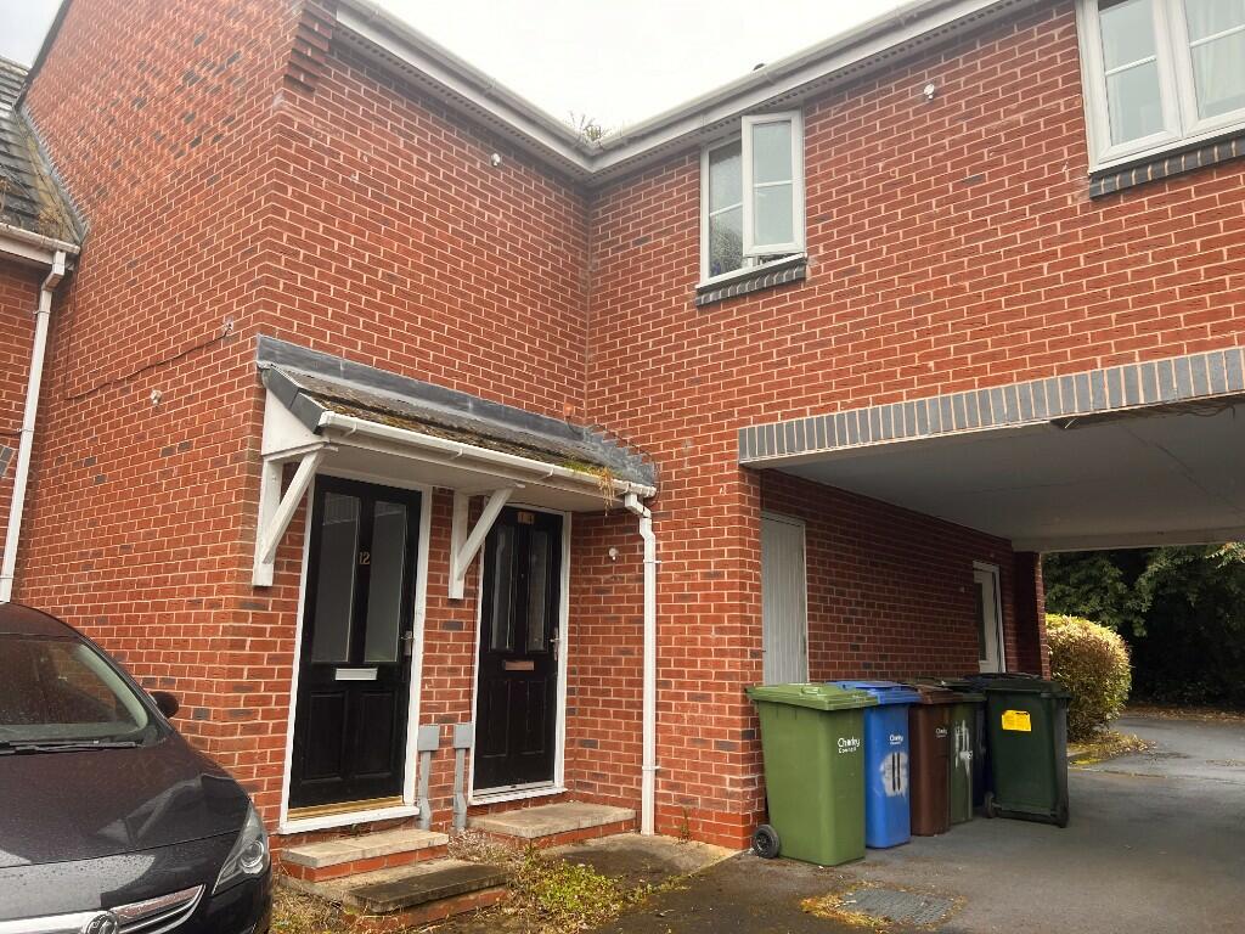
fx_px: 935
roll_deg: -0.7
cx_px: 622
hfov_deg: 67.3
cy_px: 467
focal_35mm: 26
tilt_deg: +11.8
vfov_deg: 53.1
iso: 50
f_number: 1.5
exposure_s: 1/355
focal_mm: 5.7
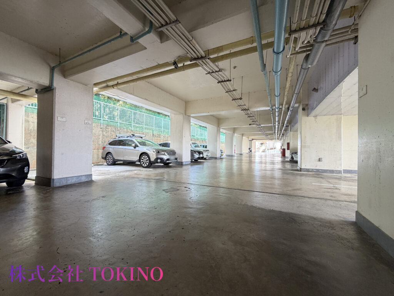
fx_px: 159
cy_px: 148
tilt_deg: +1.3
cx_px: 197
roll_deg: +0.4
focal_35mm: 14
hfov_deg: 102.1
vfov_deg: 85.7
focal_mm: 2.22
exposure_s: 1/121
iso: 250
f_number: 2.2
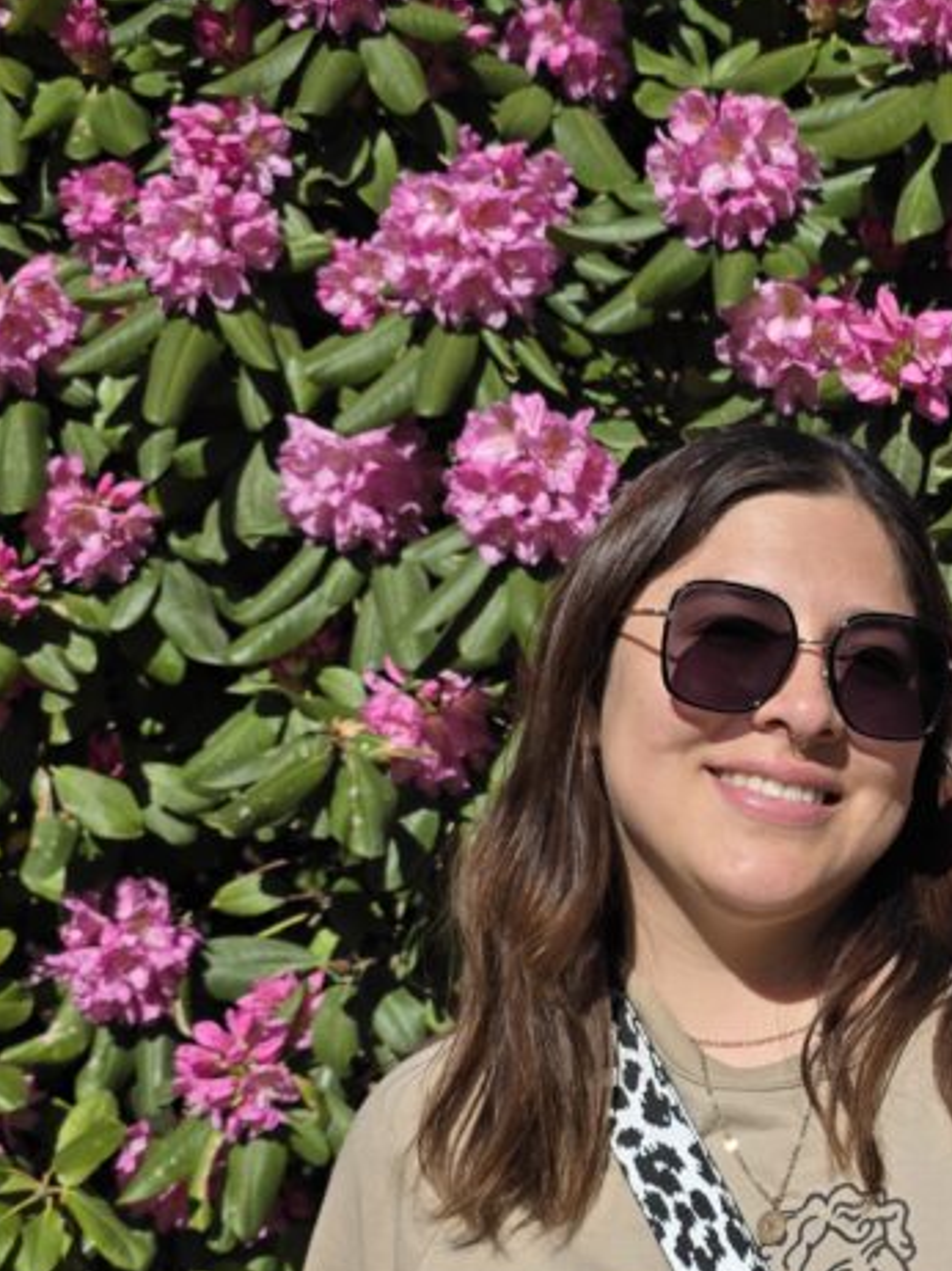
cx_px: 875
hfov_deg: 27.4
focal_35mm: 51
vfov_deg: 37.3
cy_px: 779
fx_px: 1872
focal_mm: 6.3
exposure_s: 1/7944
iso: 64
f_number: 1.7
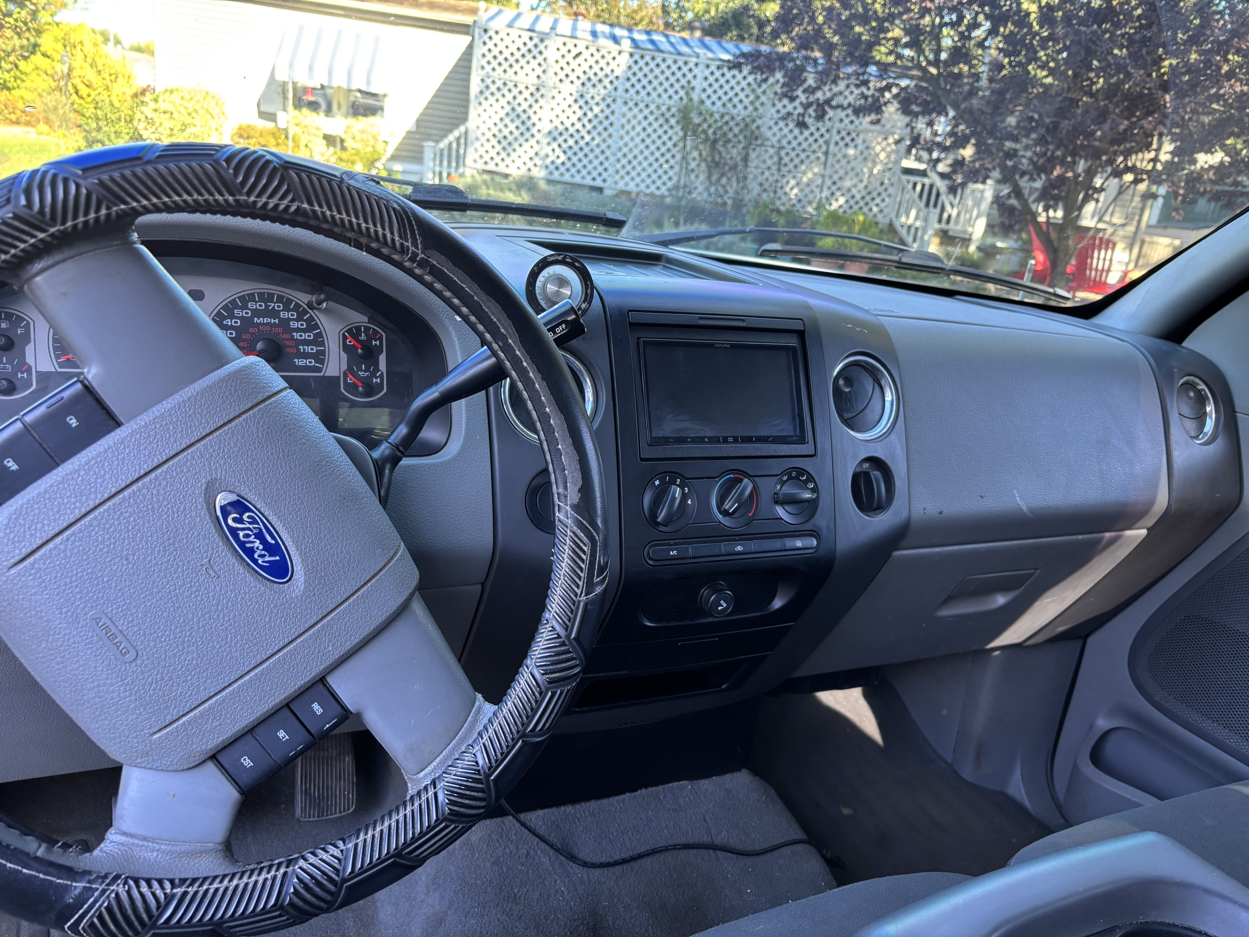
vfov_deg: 53.1
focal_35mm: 26
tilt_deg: -18.1
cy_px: 468
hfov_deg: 67.3
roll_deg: -8.2
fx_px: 938
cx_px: 624
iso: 125
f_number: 1.6
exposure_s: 1/89
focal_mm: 5.96
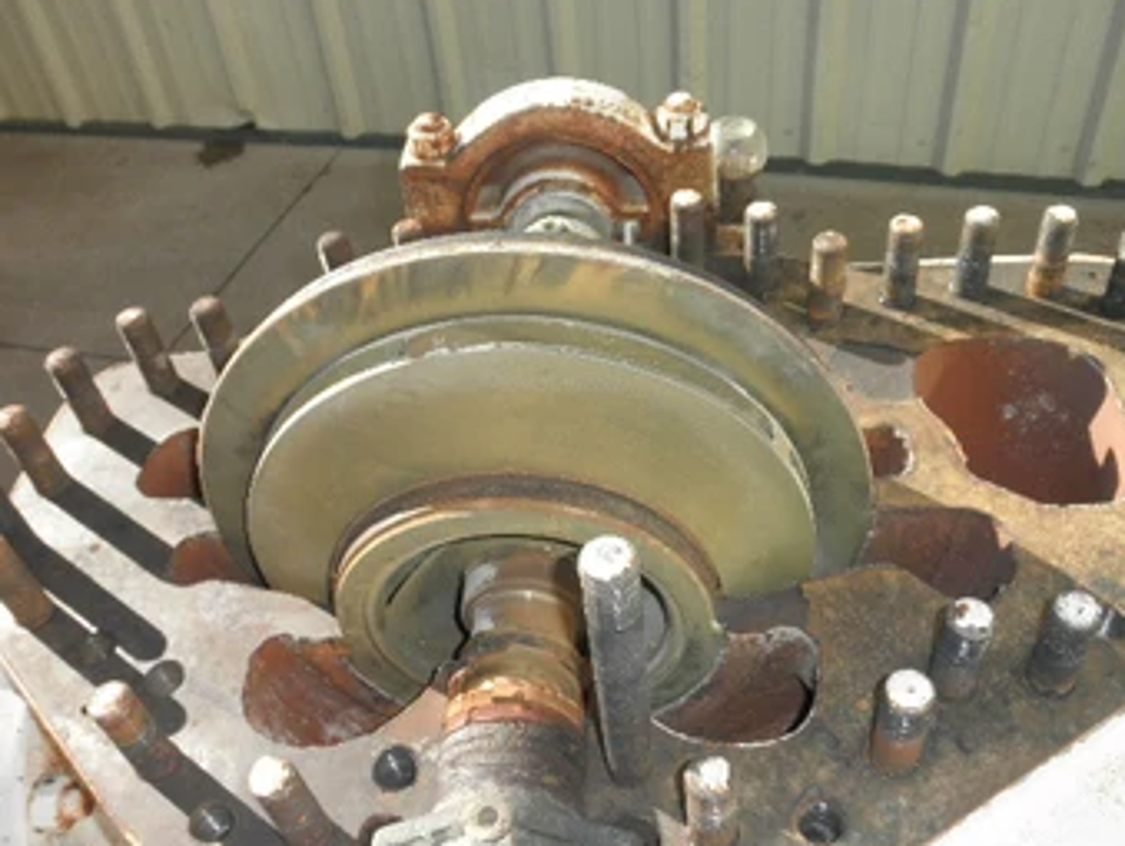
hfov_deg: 55.3
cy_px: 478
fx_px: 1074
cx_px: 571
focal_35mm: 33
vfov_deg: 42.9
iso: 64
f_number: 3
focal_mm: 5
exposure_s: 1/500
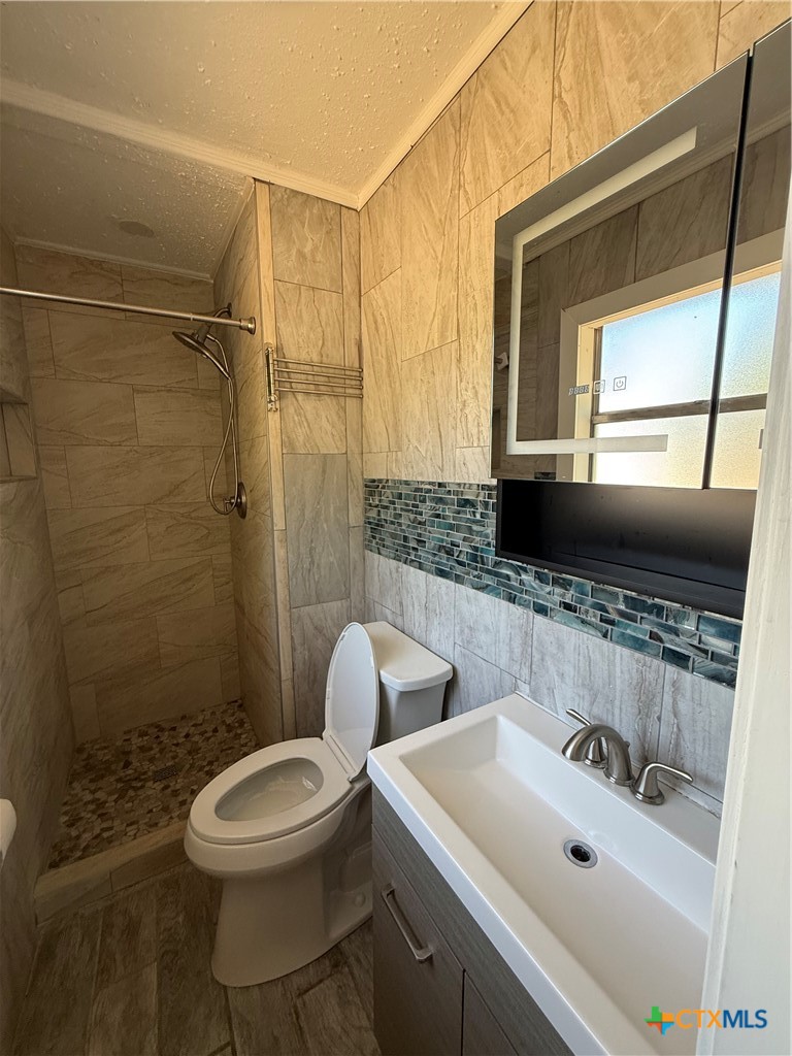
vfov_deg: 102.1
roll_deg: +0.3
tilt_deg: -7.7
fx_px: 427
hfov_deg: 85.7
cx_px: 396
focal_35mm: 14
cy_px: 528
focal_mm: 2.22
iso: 200
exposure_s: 1/99
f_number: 2.2
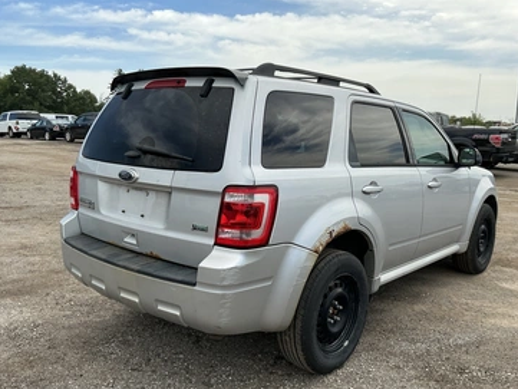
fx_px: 464
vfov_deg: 45.4
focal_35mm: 31
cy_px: 210
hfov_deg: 58.2
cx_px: 283
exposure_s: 1/1311
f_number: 1.8
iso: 25
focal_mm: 3
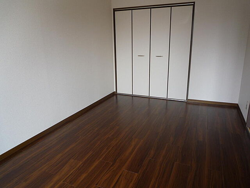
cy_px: 94
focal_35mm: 25
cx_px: 125
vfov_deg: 54.9
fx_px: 181
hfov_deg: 69.4
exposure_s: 1/100
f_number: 2.8
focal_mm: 4.4
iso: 100
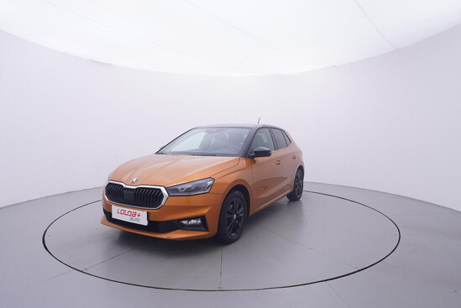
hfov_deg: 77.3
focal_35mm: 22
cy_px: 154
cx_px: 230
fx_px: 288
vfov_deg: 56.2
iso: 200
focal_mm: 15
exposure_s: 1/80
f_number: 5
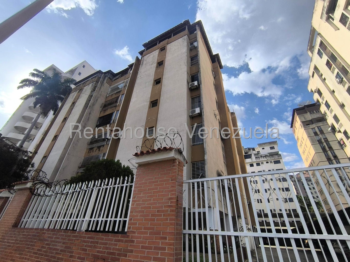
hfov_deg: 94.5
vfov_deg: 78.1
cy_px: 131
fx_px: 162
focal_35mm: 16
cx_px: 175
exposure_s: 1/3258
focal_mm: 1.65
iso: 50
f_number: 2.2
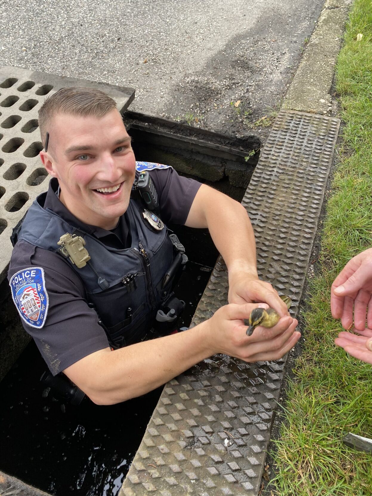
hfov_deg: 53.1
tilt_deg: -49.7
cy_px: 248
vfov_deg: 67.3
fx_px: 373
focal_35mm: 26
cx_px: 186
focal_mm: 4.25
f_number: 1.8
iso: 40
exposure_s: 1/122
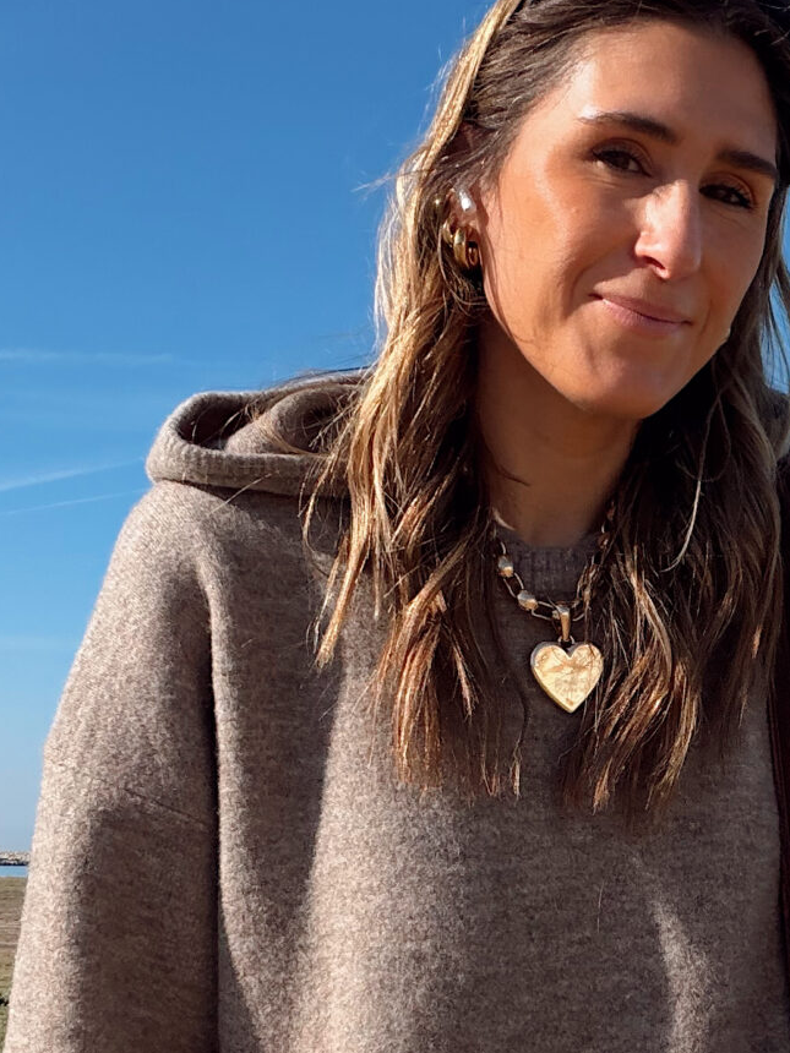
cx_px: 642
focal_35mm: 67
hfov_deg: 21.6
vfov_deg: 28.5
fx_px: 2039
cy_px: 815
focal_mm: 2.71
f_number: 1.9
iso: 25
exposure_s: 1/1642
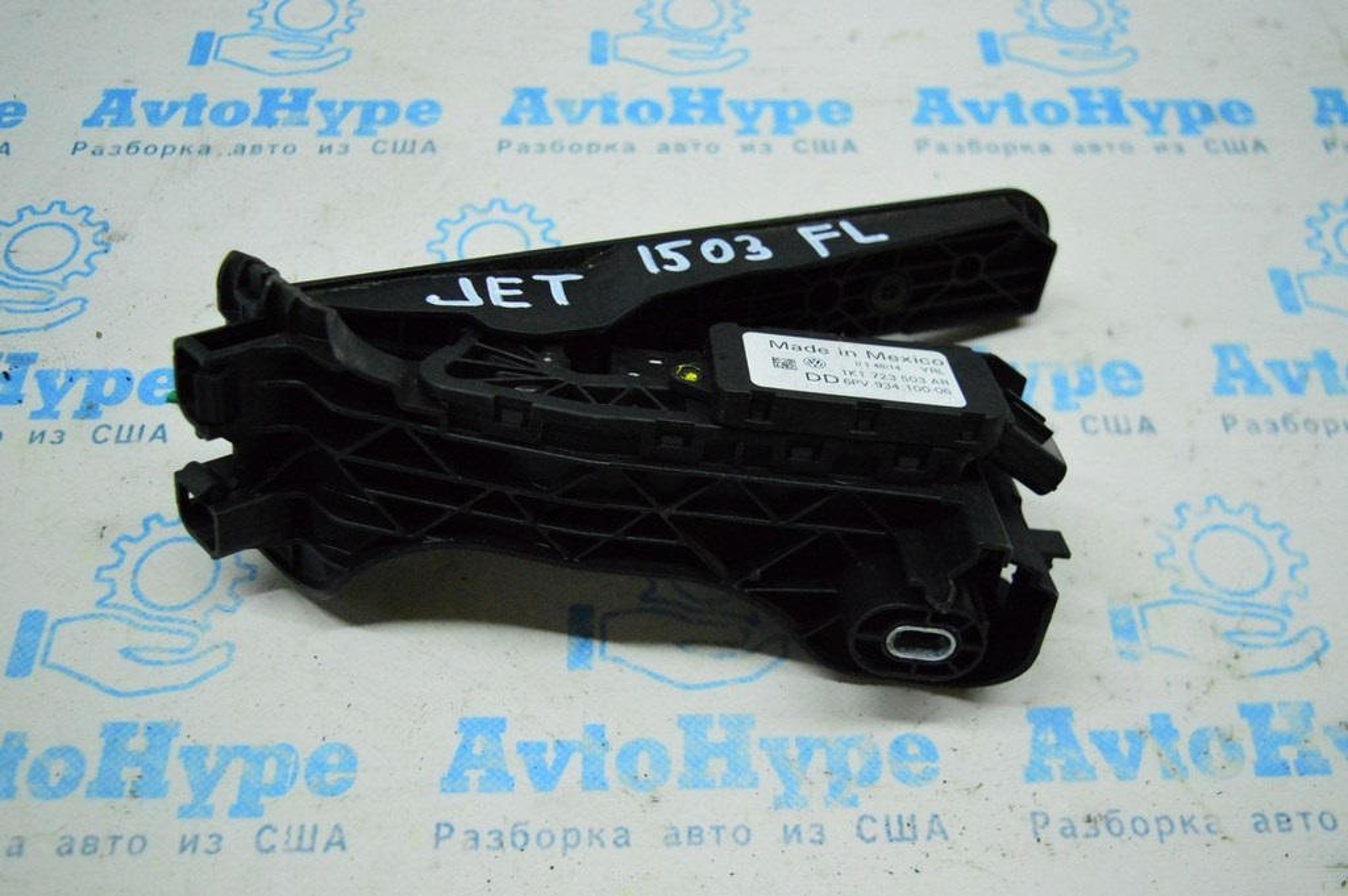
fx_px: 1347
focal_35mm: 36
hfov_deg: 53.2
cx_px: 674
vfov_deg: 36.8
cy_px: 448
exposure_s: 1/1000
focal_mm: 24
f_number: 4
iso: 6400
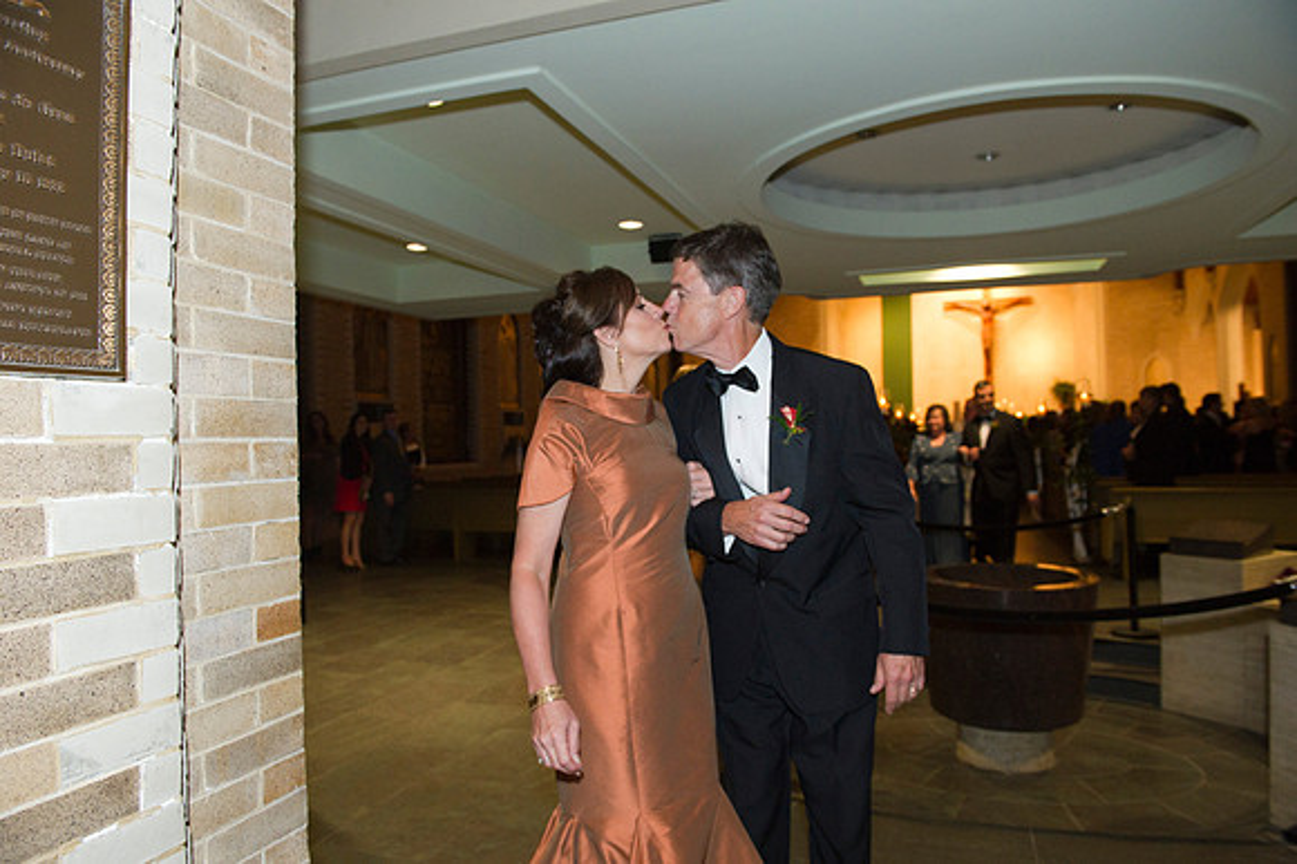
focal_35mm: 24
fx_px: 864
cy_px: 432
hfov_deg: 73.8
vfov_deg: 53.1
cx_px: 648
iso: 1600
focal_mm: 24
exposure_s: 1/80
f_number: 5
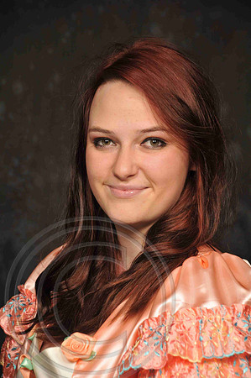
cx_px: 126
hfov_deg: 9.1
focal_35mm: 150
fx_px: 1572
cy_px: 189
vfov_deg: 13.7
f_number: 5.6
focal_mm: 100
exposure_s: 1/125
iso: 200
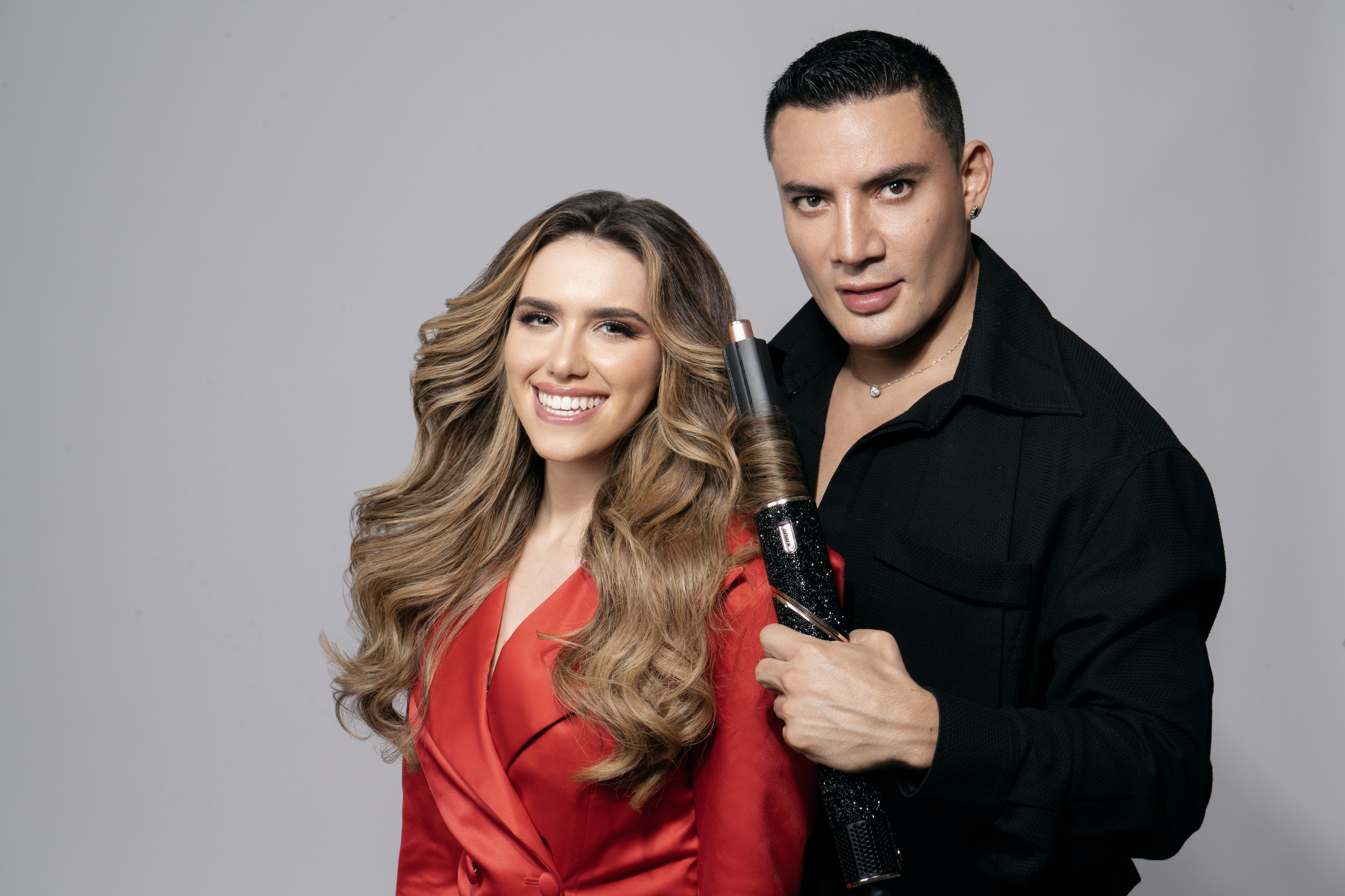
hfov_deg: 38.2
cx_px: 672
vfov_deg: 26.0
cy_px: 448
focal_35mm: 52
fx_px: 1943
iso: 400
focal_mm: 52
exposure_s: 1/160
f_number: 14
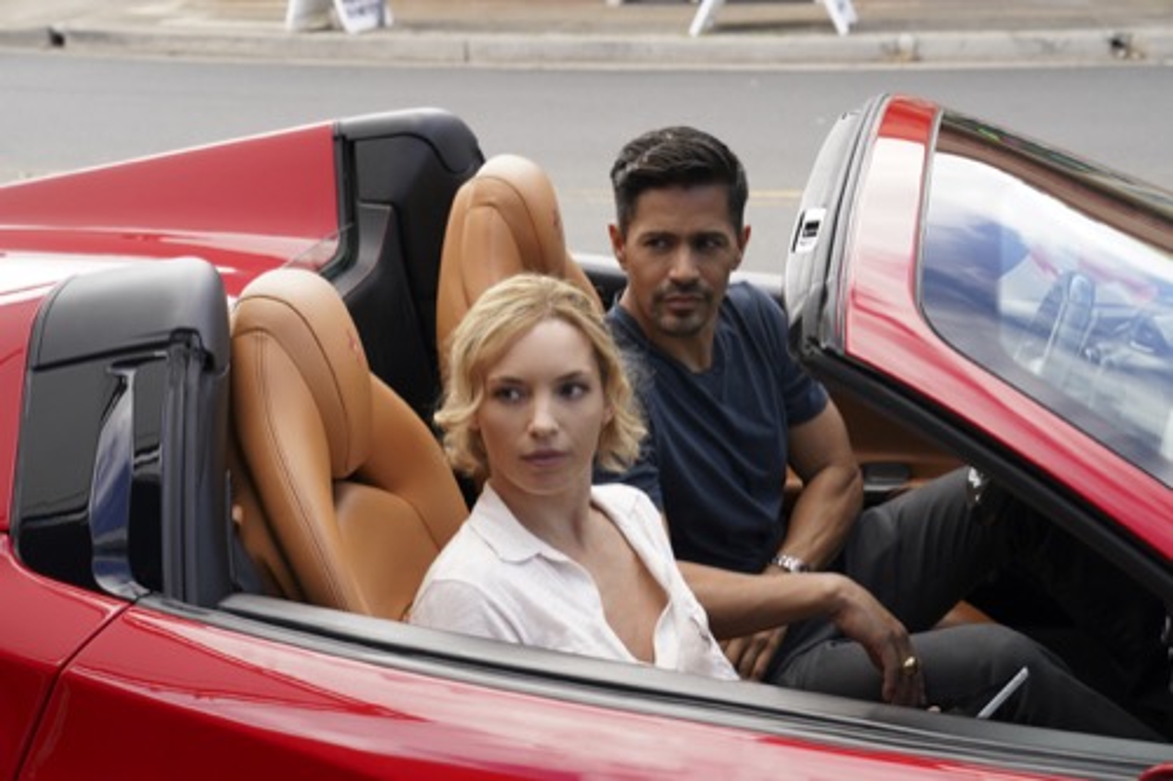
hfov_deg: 28.9
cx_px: 586
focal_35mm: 70
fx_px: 2280
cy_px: 390
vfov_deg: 19.4
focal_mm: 70
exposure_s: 1/320
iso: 800
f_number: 8
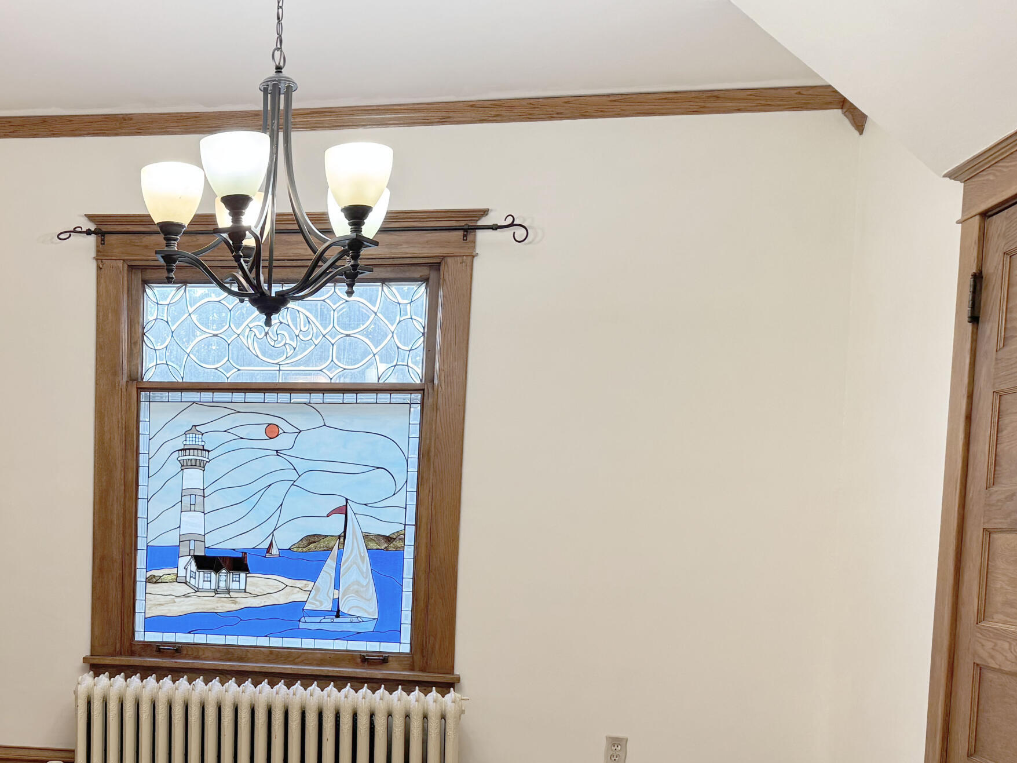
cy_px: 615
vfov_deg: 34.0
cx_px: 202
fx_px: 1205
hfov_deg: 43.6
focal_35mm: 41
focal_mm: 6.76
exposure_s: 1/120
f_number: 1.78
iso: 160
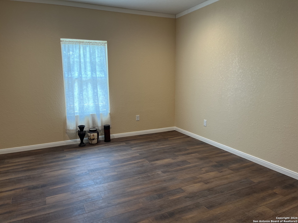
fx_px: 224
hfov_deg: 67.3
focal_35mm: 26
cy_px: 112
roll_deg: +0.4
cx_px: 149
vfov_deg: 53.1
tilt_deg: -9.3
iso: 80
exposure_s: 1/60
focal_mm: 5.1
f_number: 1.6
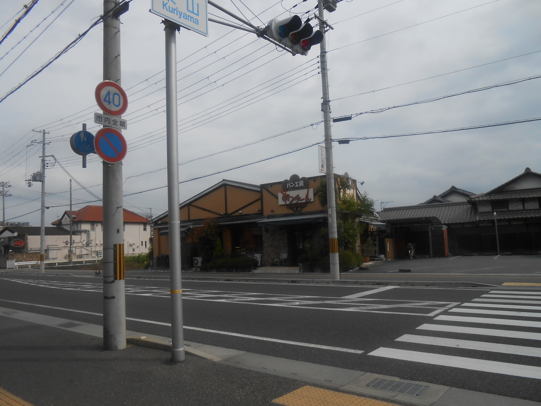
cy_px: 203
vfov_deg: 53.1
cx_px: 270
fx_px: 406
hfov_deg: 67.3
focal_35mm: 26
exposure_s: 1/1250
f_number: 3.5
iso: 80
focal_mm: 4.6
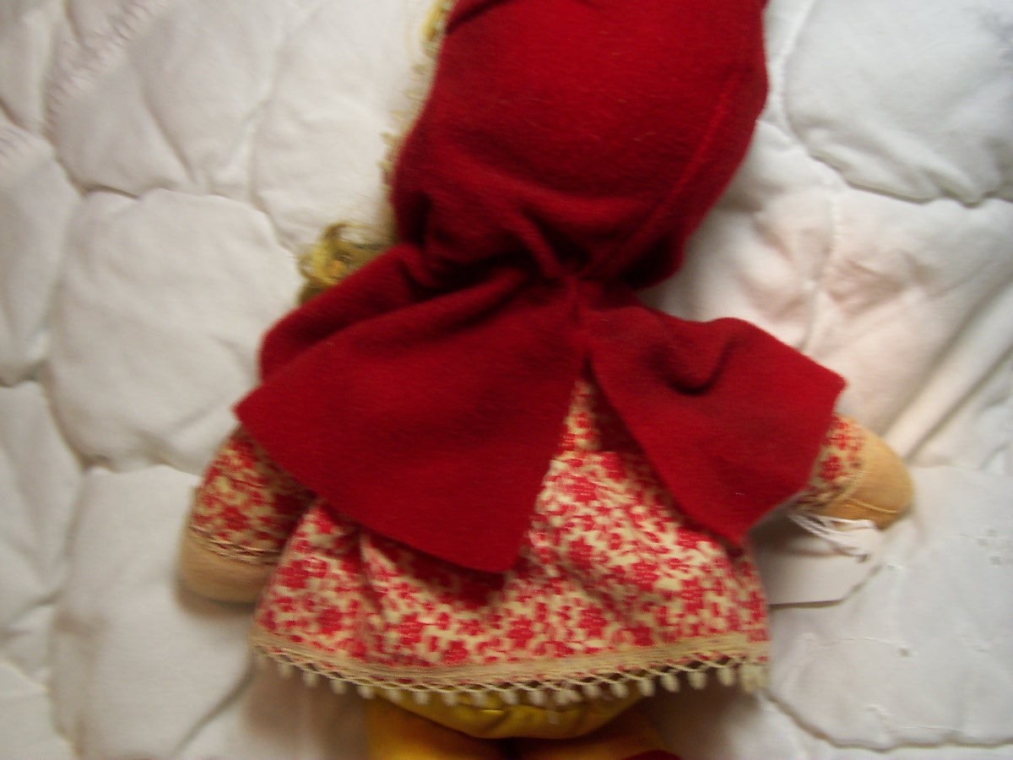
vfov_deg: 38.7
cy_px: 380
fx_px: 1083
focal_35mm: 37
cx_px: 506
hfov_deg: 50.1
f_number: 2.8
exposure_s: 1/45
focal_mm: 5.6
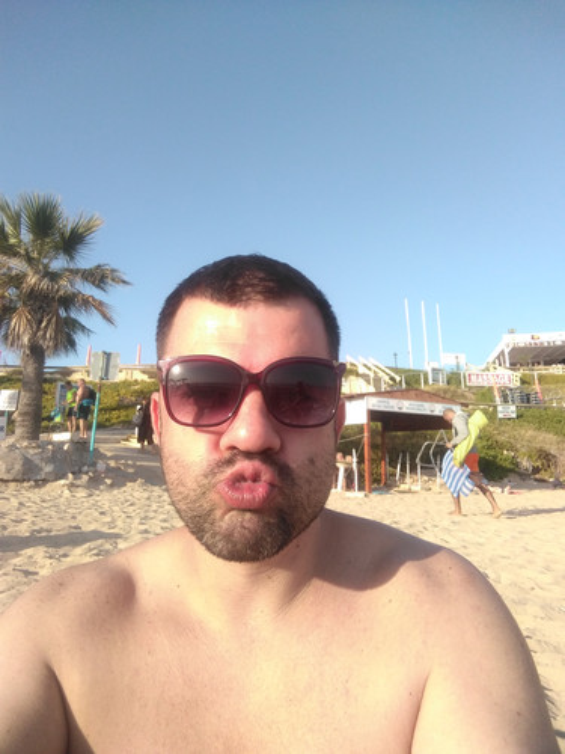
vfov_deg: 73.9
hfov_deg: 58.9
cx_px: 282
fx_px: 501
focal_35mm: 23
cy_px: 377
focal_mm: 2.42
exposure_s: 1/964
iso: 100
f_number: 2
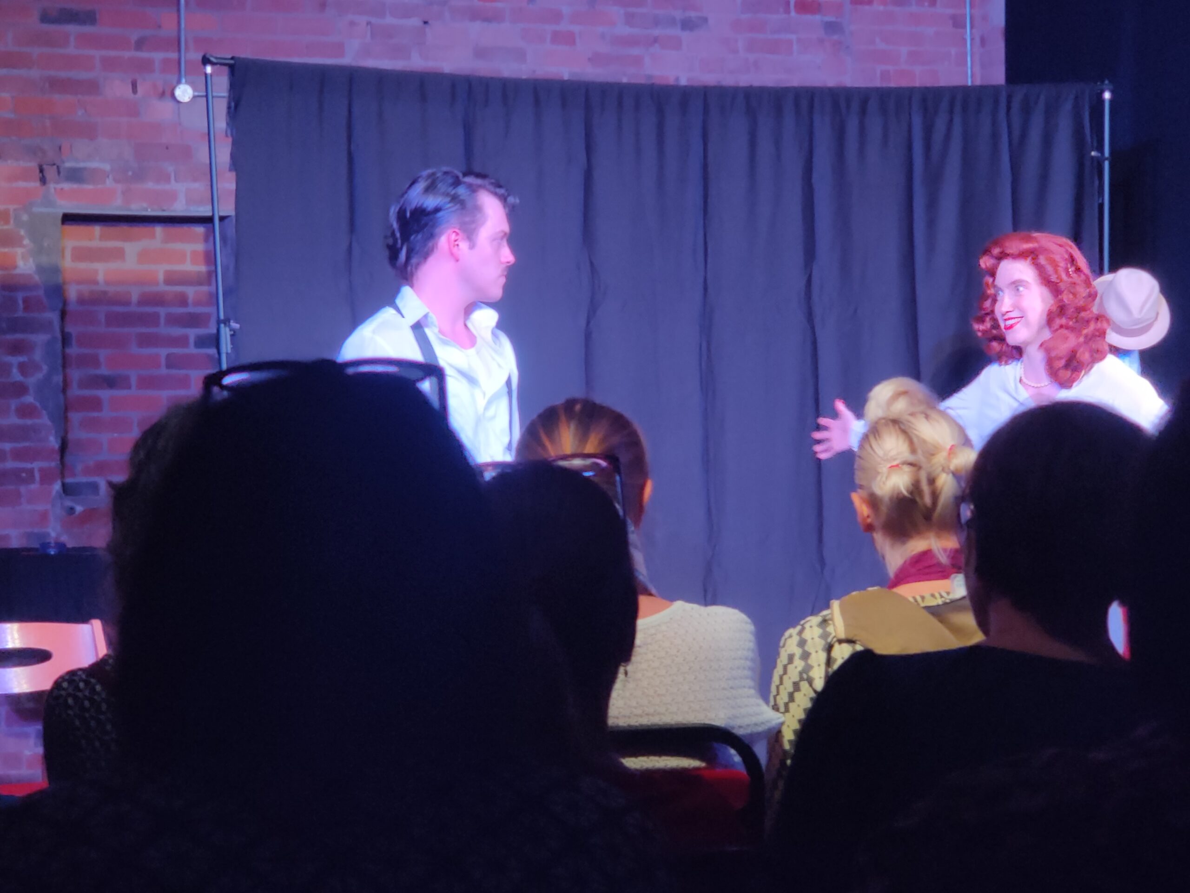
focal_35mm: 74
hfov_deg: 26.3
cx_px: 595
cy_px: 446
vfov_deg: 19.9
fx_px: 2544
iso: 640
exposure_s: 1/20
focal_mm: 6.95
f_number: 2.44
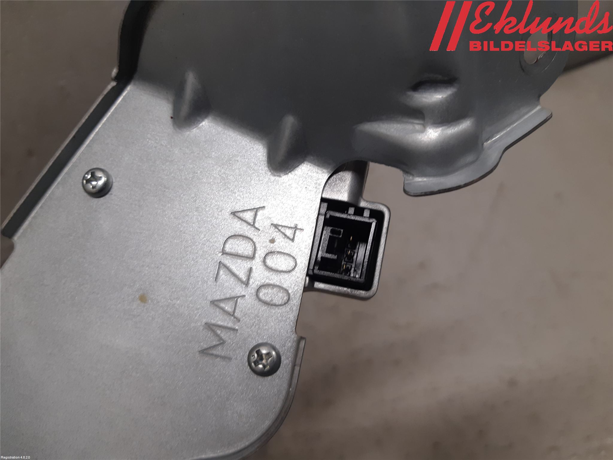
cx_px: 306
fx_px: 460
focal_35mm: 26
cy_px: 230
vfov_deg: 53.1
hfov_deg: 67.3
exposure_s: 1/50
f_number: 1.7
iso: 64
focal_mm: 3.93
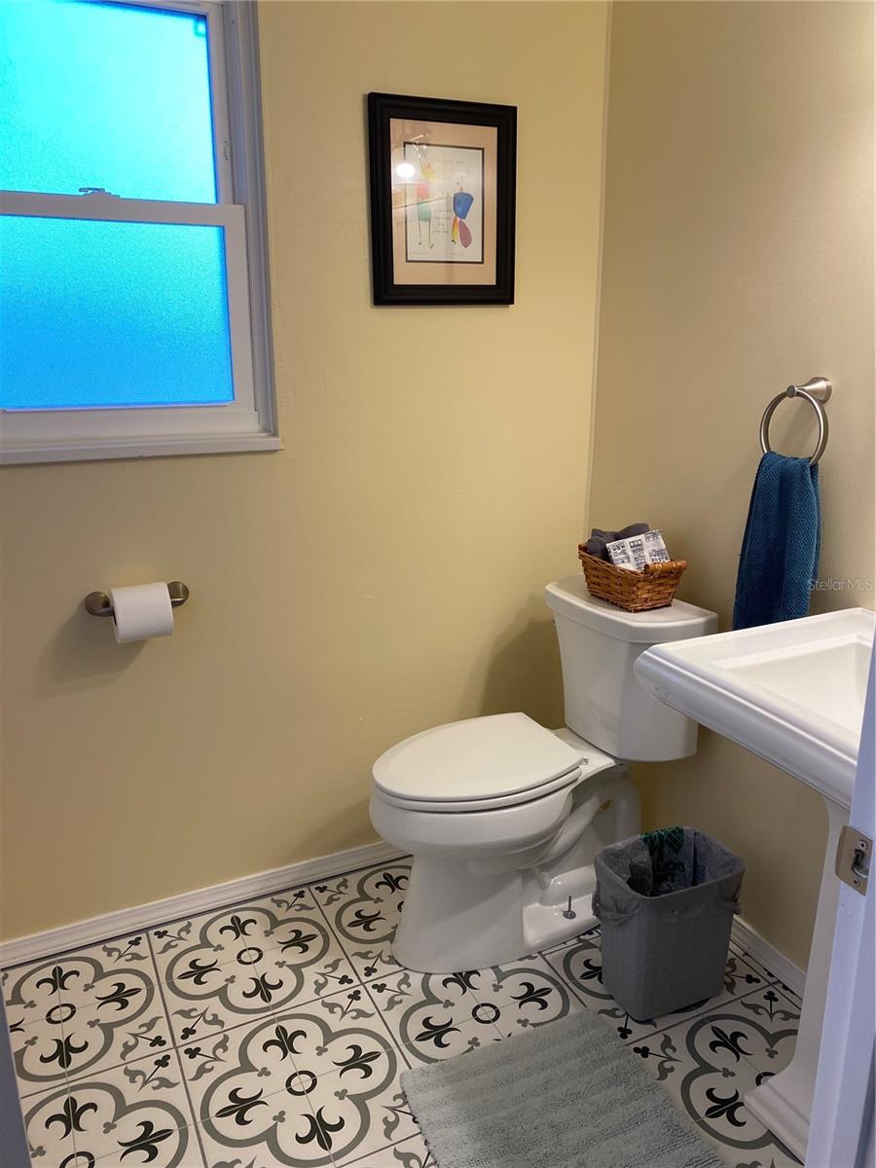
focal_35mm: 26
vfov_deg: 67.3
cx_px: 438
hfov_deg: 53.1
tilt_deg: -15.3
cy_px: 584
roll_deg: +0.7
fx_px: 877
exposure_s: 1/120
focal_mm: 4.25
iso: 125
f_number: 1.8
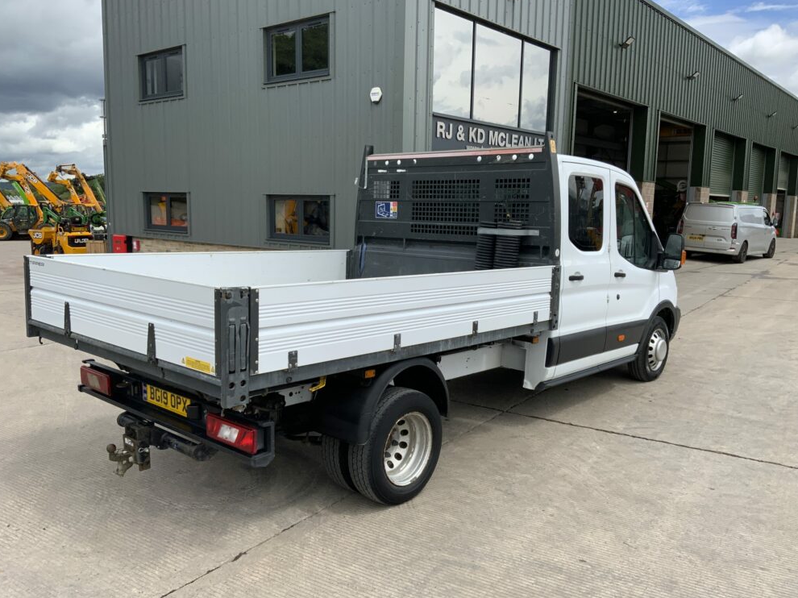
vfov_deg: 46.8
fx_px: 691
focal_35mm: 30
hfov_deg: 60.0
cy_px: 303
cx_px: 403
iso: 16
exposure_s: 1/1848
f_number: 1.8
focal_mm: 3
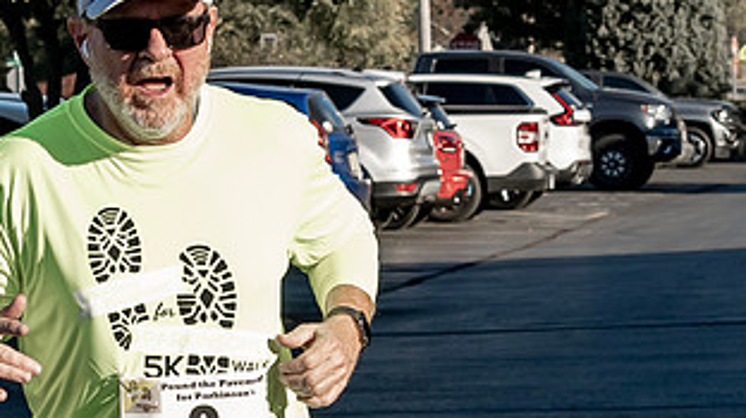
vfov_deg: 5.1
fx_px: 4685
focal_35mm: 237
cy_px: 589
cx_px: 488
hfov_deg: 9.1
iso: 160
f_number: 4.5
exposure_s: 1/800
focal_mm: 36
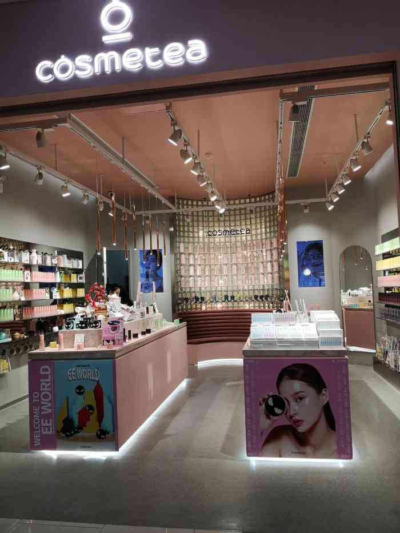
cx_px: 200
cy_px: 266
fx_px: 416
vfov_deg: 65.3
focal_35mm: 27
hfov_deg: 51.4
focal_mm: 3.95
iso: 50
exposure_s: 1/100
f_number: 1.8
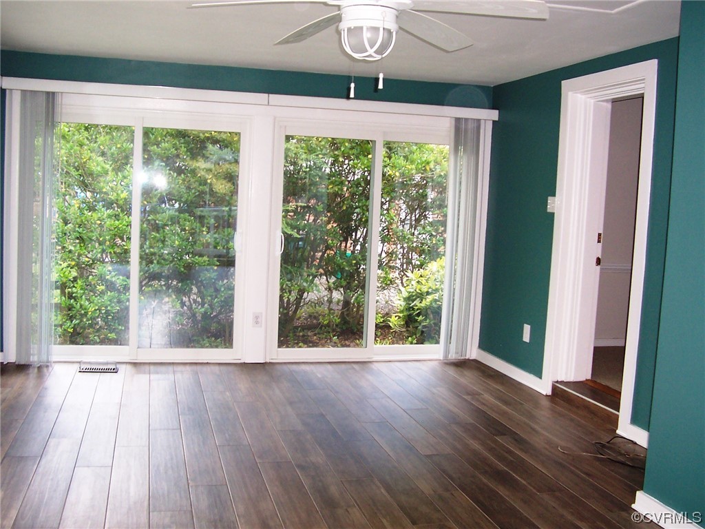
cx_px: 352
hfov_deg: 50.1
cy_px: 264
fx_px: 754
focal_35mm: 37
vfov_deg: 38.7
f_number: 2.8
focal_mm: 5.6
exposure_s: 1/60
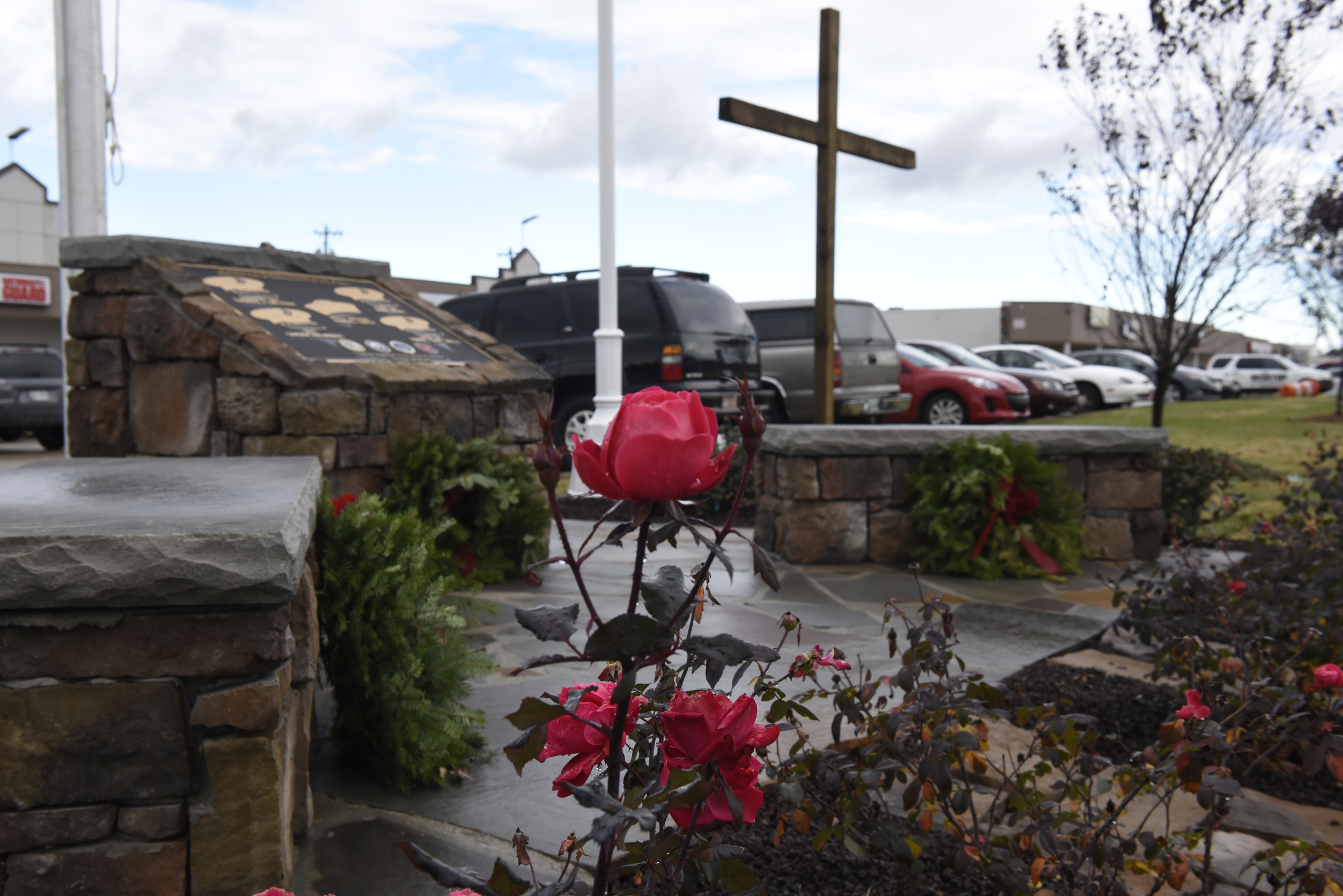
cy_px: 448
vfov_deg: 35.1
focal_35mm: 38
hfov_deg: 50.7
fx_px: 1418
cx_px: 672
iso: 1250
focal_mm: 38
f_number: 13
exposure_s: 1/400
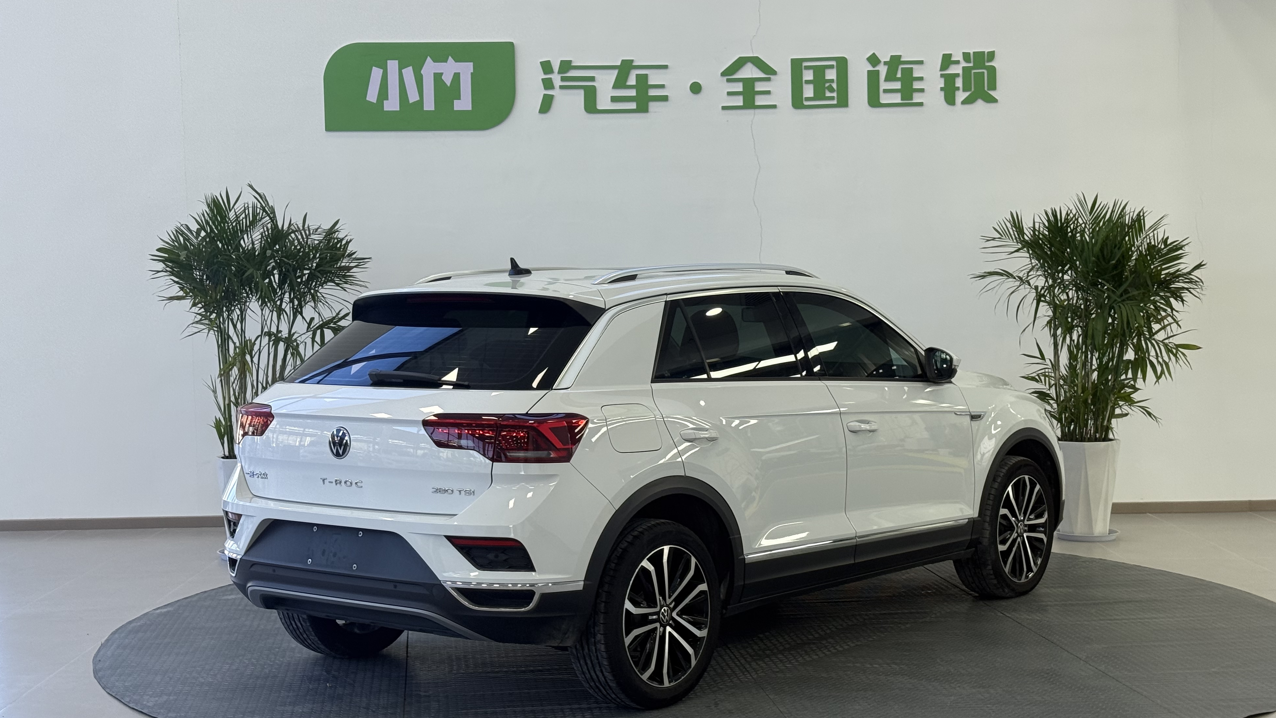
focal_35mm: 54
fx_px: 1827
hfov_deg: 38.5
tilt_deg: -3.7
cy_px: 403
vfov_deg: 22.2
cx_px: 651
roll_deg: +0.9
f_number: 1.78
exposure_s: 1/122
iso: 64
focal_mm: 6.76
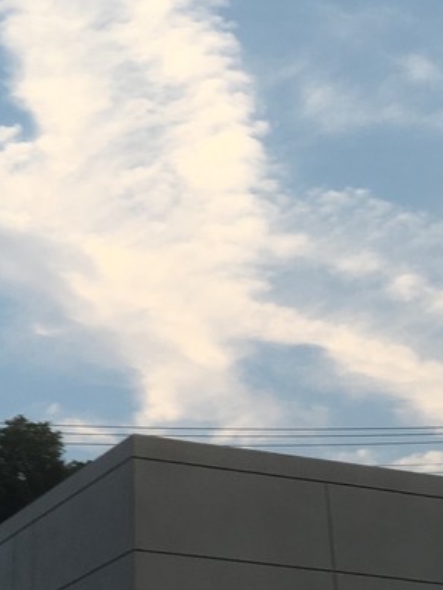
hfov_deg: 16.8
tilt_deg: +33.4
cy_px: -37
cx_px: 71
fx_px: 1485
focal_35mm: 87
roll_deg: +0.8
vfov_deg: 21.5
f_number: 2.2
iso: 25
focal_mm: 4.15
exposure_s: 1/125
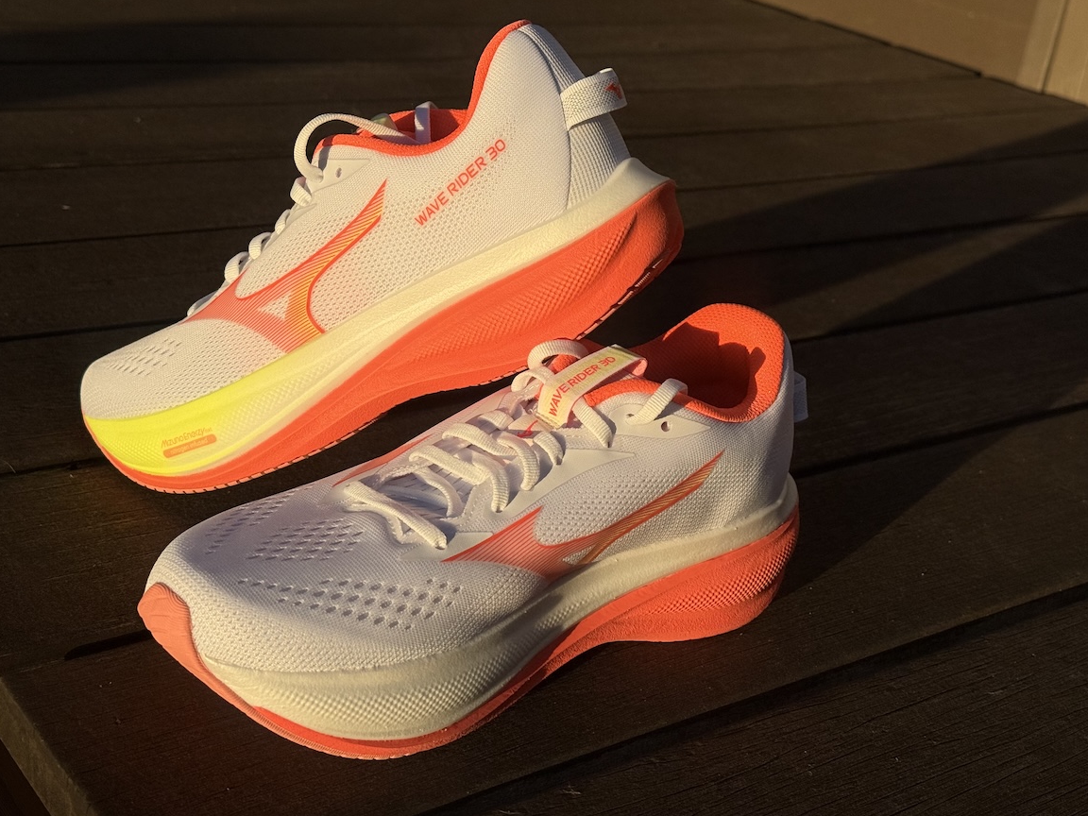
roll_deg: -7.6
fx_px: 1572
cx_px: 555
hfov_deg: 38.2
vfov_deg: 29.1
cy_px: 397
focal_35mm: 50
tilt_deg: -23.3
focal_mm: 6.76
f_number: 1.78
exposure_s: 1/7874
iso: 64
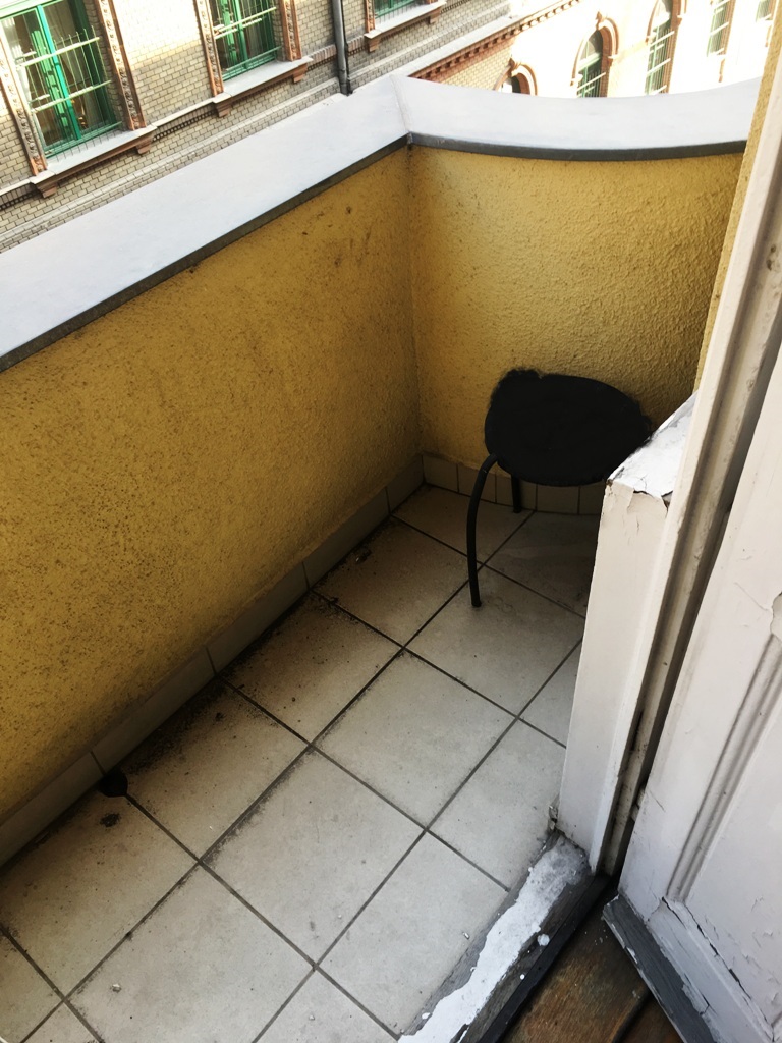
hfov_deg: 48.2
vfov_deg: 61.7
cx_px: 391
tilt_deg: -45.6
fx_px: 874
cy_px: 522
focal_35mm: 29
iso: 25
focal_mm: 4.15
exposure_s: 1/100
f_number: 2.2
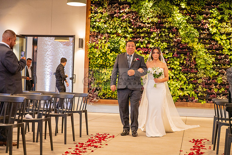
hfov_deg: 28.1
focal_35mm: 72
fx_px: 464
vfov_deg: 18.9
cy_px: 78
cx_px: 115
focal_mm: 70
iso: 1600
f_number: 2.8
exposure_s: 1/320
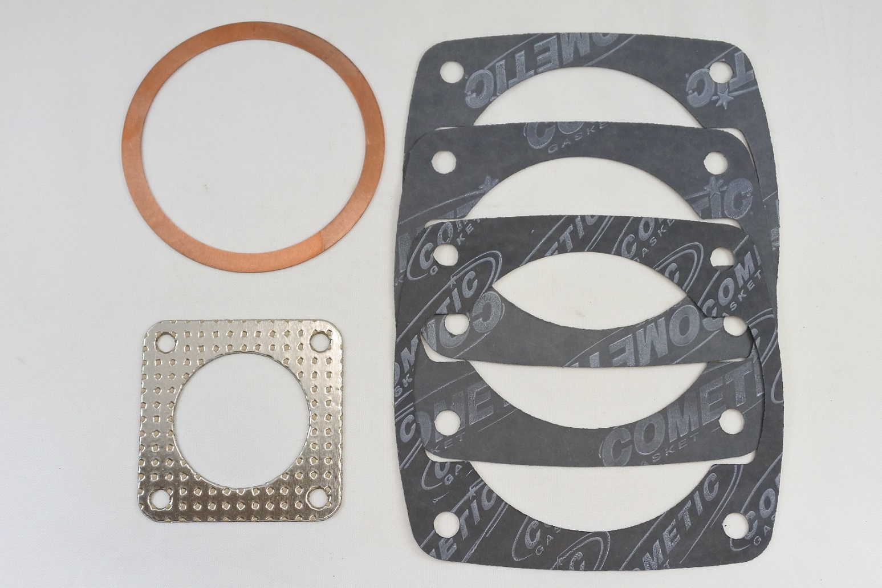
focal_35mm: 35
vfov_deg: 37.8
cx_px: 441
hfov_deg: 54.4
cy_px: 294
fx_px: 857
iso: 400
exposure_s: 1/200
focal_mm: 13.1
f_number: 4
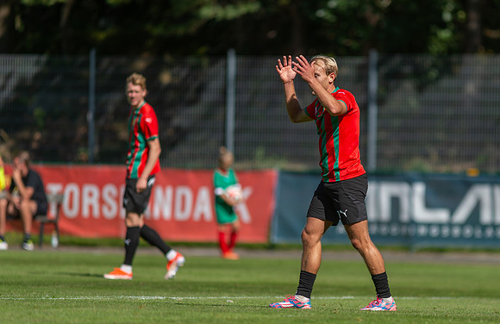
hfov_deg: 5.2
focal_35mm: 398
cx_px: 329
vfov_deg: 3.4
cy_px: 171
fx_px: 5485
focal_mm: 300
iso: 110
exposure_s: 1/1600
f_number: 3.2
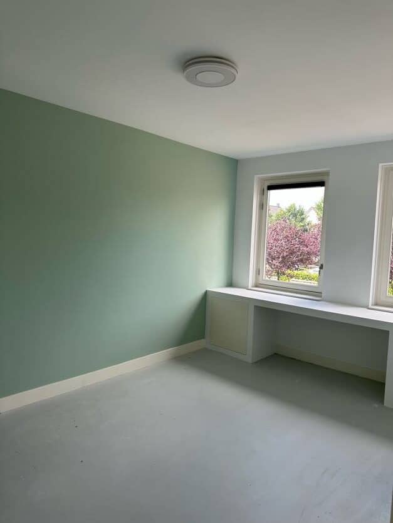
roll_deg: -3.3
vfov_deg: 71.6
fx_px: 363
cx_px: 196
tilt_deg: -3.6
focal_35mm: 24
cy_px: 262
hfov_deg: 56.8
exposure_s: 1/291
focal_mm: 6.86
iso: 80
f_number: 1.78
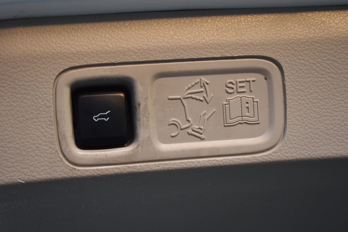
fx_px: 652
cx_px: 174
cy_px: 116
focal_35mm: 68
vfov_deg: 20.1
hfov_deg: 29.9
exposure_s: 1/60
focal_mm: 45
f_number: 5
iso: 500
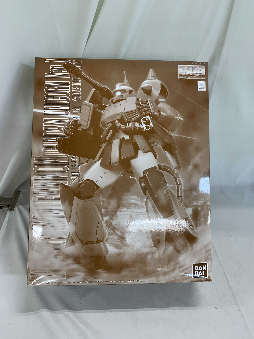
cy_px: 170
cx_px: 127
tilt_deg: -43.1
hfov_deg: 53.1
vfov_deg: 67.3
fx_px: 254
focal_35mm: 26
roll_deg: -4.9
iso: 80
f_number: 1.8
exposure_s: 1/60
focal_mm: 4.25
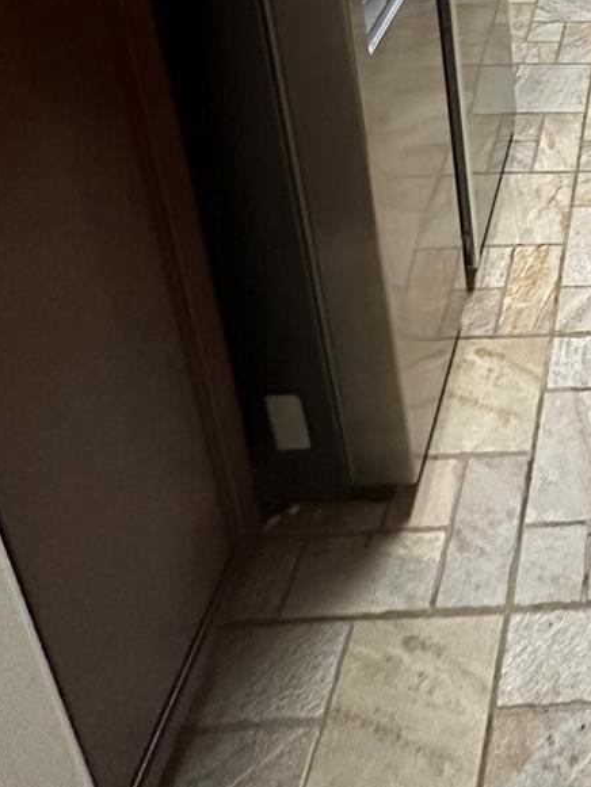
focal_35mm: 37
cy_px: -200
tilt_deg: -17.8
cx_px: 733
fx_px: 842
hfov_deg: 31.5
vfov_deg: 36.2
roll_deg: -3.0
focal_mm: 2.22
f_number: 2.2
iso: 640
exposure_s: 1/60
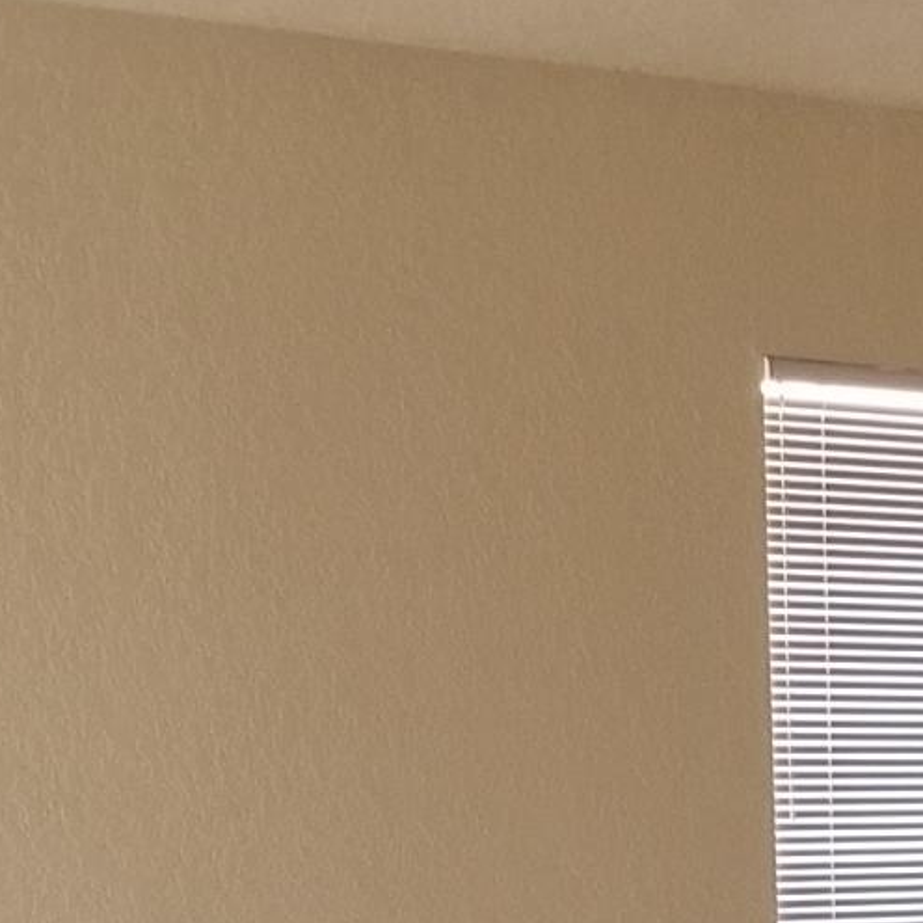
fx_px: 4193
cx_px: 1037
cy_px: 1755
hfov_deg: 12.3
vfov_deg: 11.5
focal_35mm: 139
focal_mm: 4.25
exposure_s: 1/30
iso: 200
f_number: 1.7
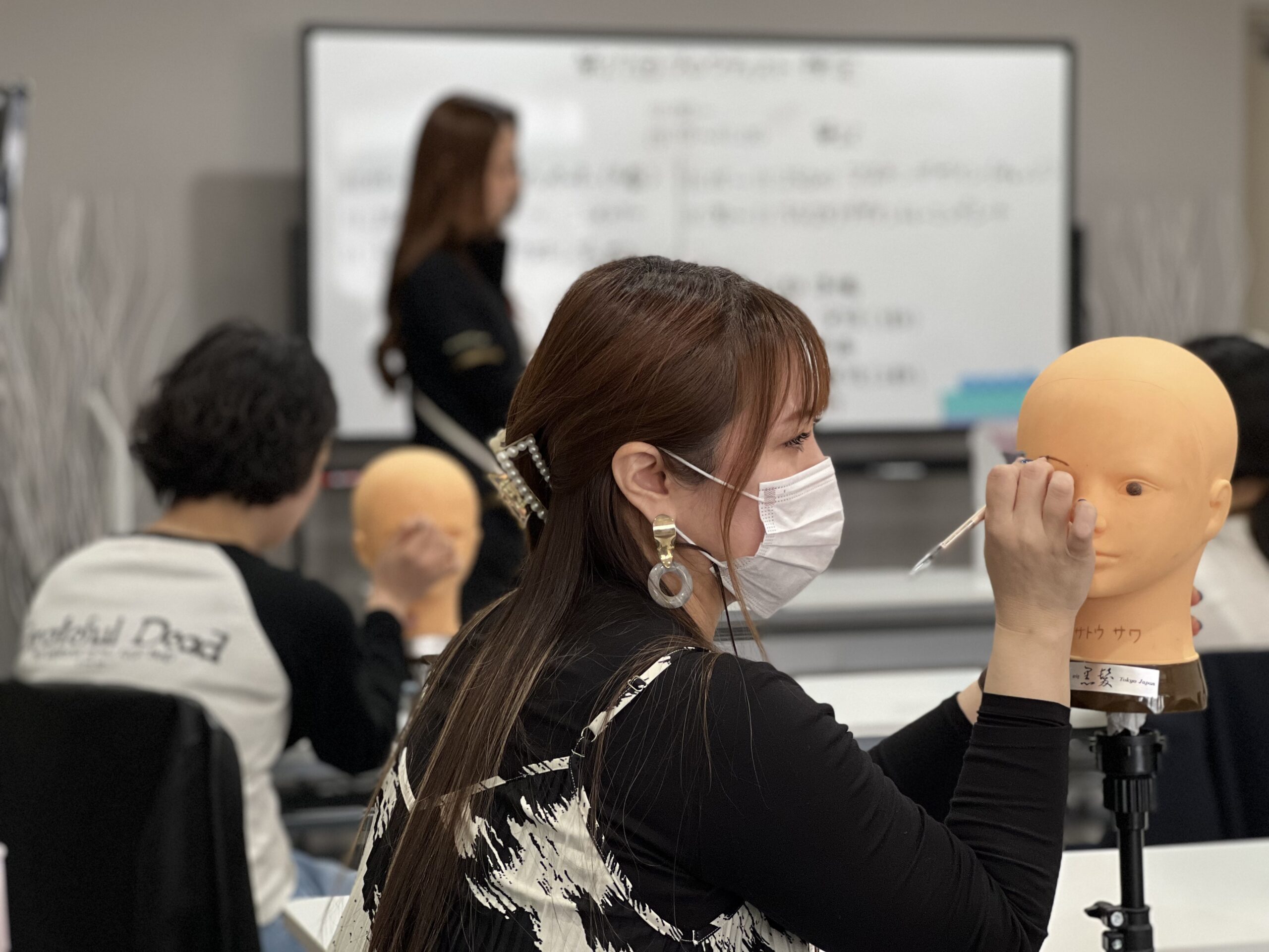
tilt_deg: -2.4
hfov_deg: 25.3
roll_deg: +1.0
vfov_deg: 19.1
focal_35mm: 77
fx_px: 2823
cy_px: 476
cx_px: 634
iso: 250
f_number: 2.8
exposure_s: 1/101
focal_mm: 9
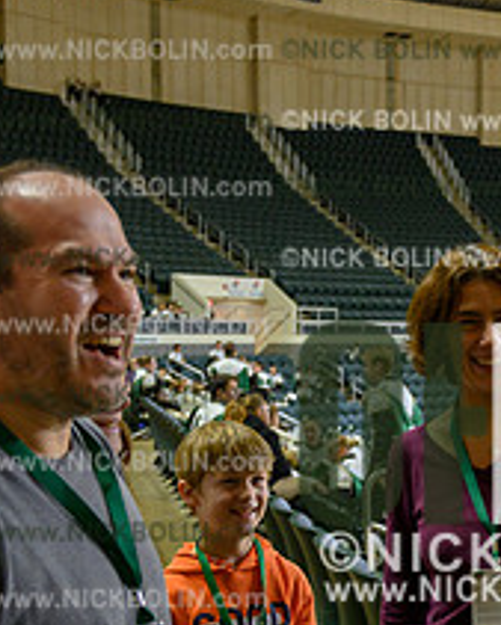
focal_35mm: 67
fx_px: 1241
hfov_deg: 21.9
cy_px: 464
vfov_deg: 27.9
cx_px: 507
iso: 2000
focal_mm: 26
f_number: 4
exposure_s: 1/50
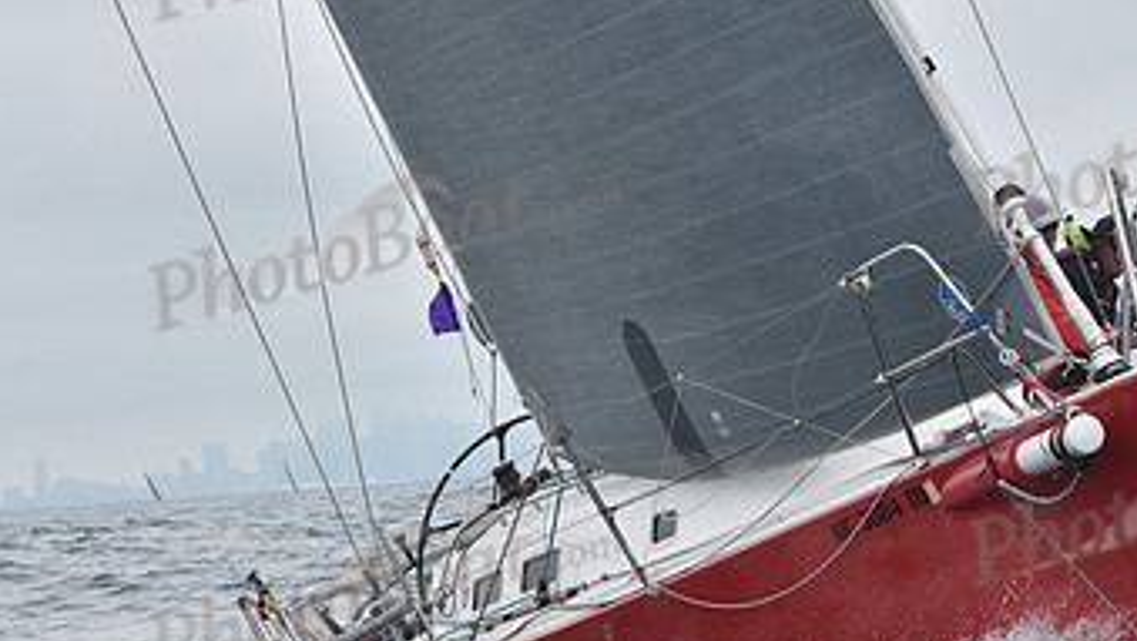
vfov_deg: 7.4
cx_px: 798
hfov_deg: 13.0
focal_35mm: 165
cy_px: 371
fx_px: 4976
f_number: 10
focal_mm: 92
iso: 250
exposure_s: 1/800
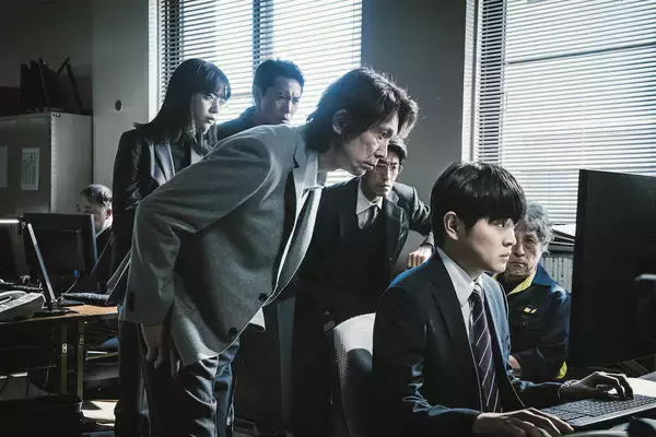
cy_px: 218
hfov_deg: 43.6
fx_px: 820
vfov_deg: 29.9
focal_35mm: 45
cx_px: 328
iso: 6400
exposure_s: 1/125
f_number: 8
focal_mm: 45
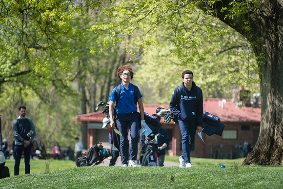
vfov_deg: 6.0
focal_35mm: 229
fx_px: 1798
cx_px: 125
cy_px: 92
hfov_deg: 9.0
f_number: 3.5
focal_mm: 200
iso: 100
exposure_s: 1/640
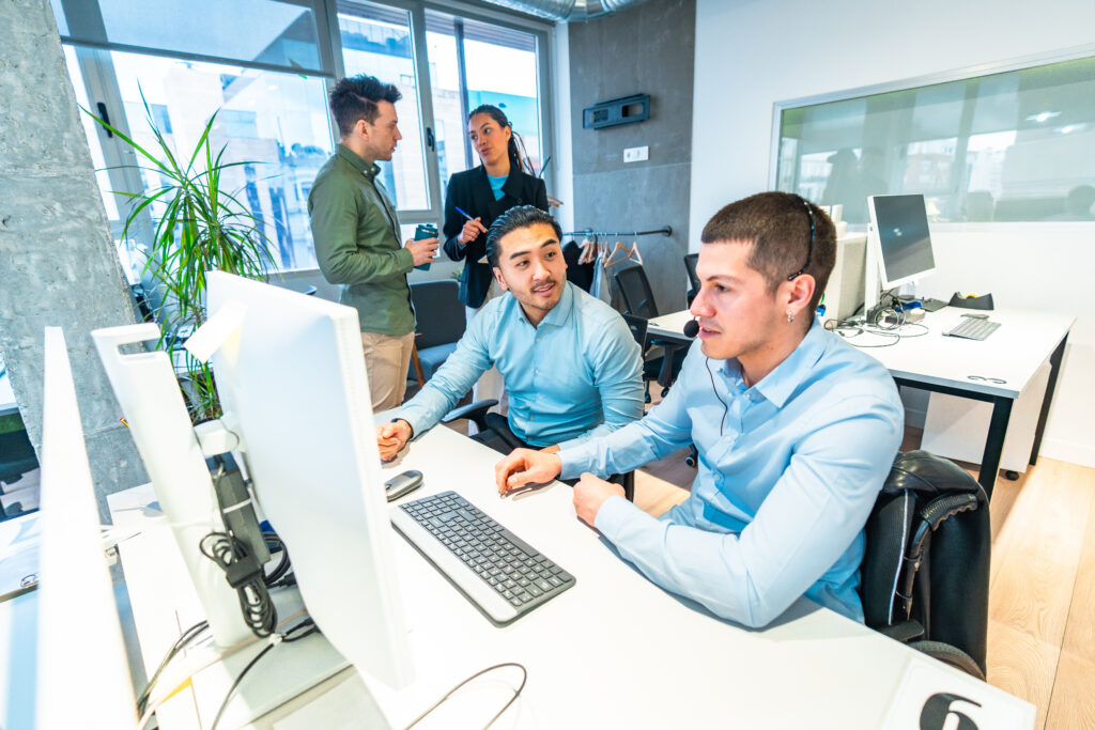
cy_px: 365
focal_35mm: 17
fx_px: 517
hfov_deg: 93.3
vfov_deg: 70.5
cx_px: 548
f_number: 2.8
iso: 800
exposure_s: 1/200
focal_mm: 17
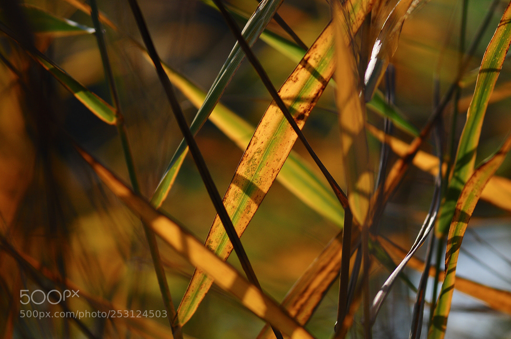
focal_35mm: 158
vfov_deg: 8.7
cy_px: 170
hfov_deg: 13.1
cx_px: 256
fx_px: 2233
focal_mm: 105
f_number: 3
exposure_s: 1/3200
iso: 200
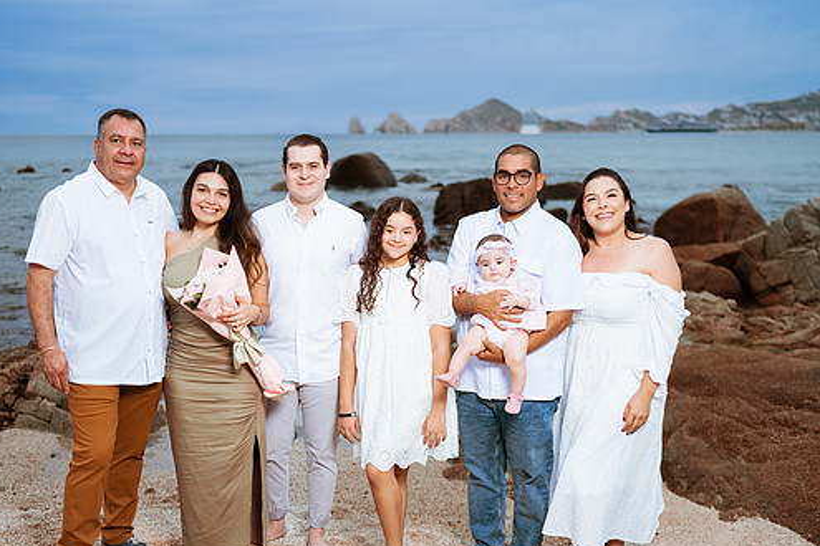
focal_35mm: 41
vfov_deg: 32.6
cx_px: 348
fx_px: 934
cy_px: 318
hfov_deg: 47.3
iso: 100
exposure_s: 1/500
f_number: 1.8
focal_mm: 35
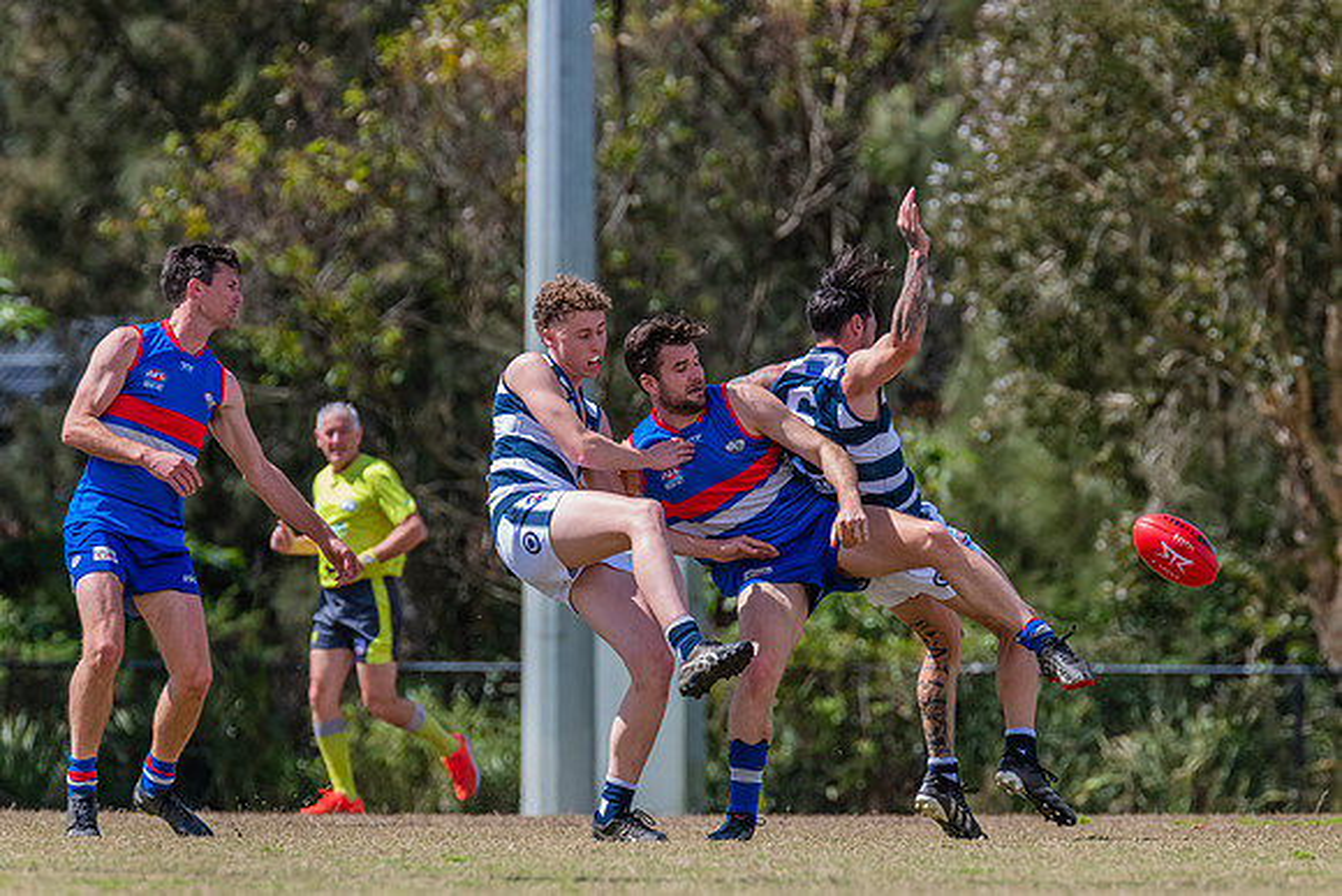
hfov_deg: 4.3
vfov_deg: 2.9
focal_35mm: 480
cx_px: 733
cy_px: 388
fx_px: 17902
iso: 800
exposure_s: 1/1600
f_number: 7.1
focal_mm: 420
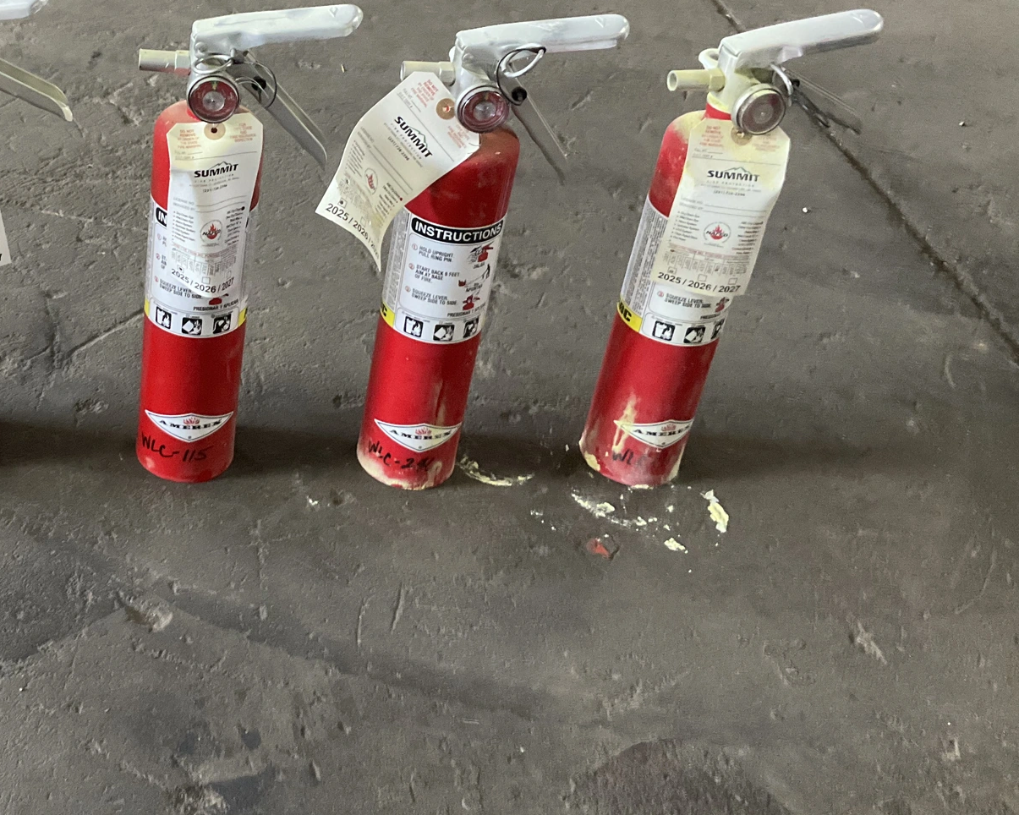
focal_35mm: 47
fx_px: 1417
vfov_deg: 31.8
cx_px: 214
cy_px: 273
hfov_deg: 38.2
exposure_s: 1/60
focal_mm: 3
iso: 250
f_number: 1.8
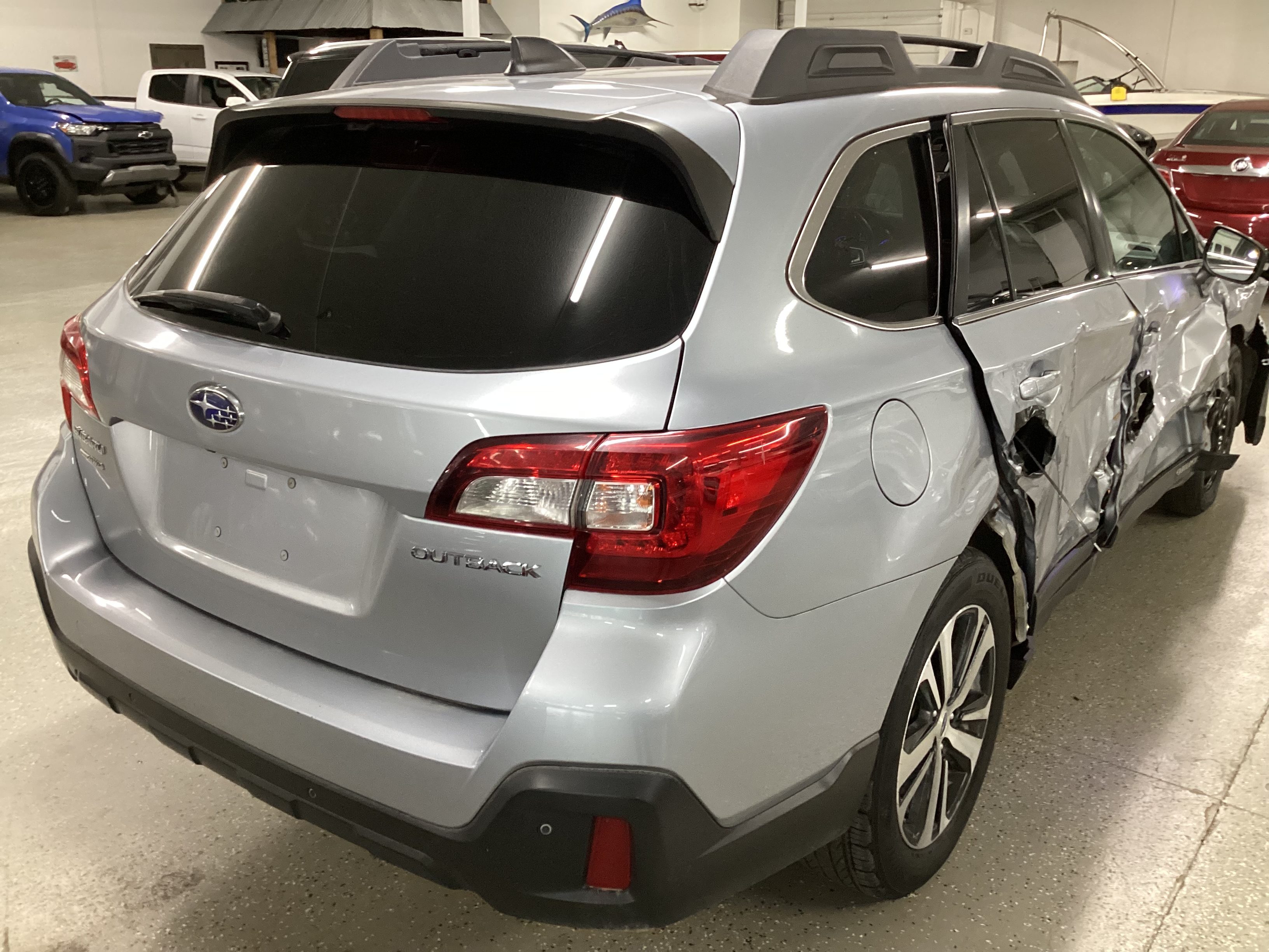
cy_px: 476
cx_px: 634
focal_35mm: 31
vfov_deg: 45.4
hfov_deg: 58.4
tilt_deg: -19.8
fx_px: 1136
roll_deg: -1.0
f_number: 2.4
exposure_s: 1/50
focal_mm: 3.3
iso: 250
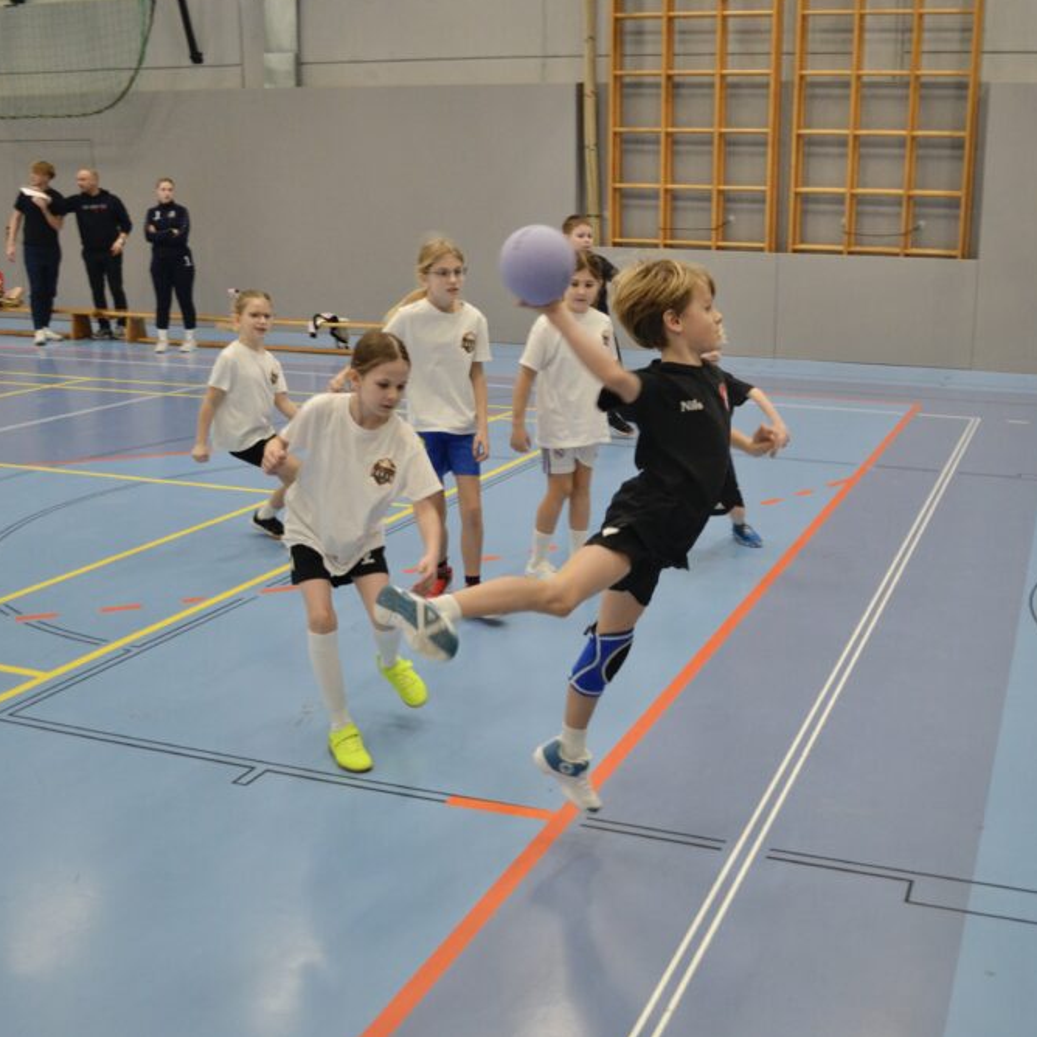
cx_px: 661
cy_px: 515
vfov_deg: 42.8
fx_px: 1322
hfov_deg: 42.4
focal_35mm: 39
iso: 1600
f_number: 3.8
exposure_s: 1/250
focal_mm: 20
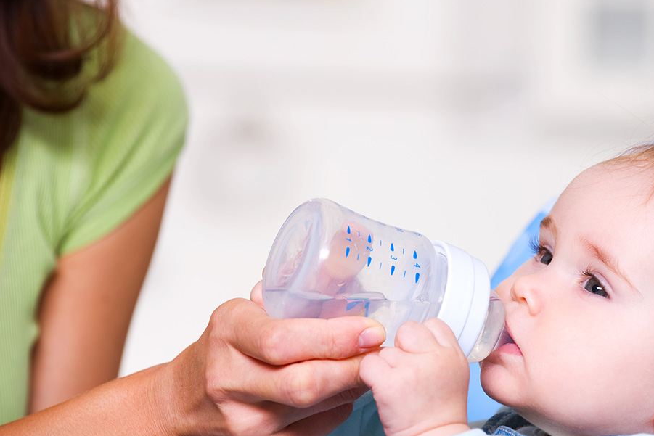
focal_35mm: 213
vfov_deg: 6.5
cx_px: 412
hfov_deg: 9.7
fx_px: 3870
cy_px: 229
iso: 200
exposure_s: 1/200
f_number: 5.6
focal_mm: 160
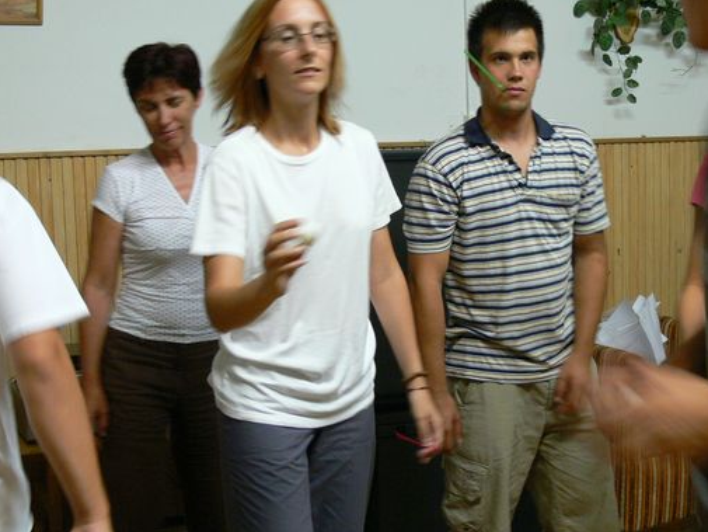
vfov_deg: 25.7
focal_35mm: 57
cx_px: 395
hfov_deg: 33.7
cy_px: 268
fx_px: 1166
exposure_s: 1/15
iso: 200
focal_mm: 9.2
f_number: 2.8
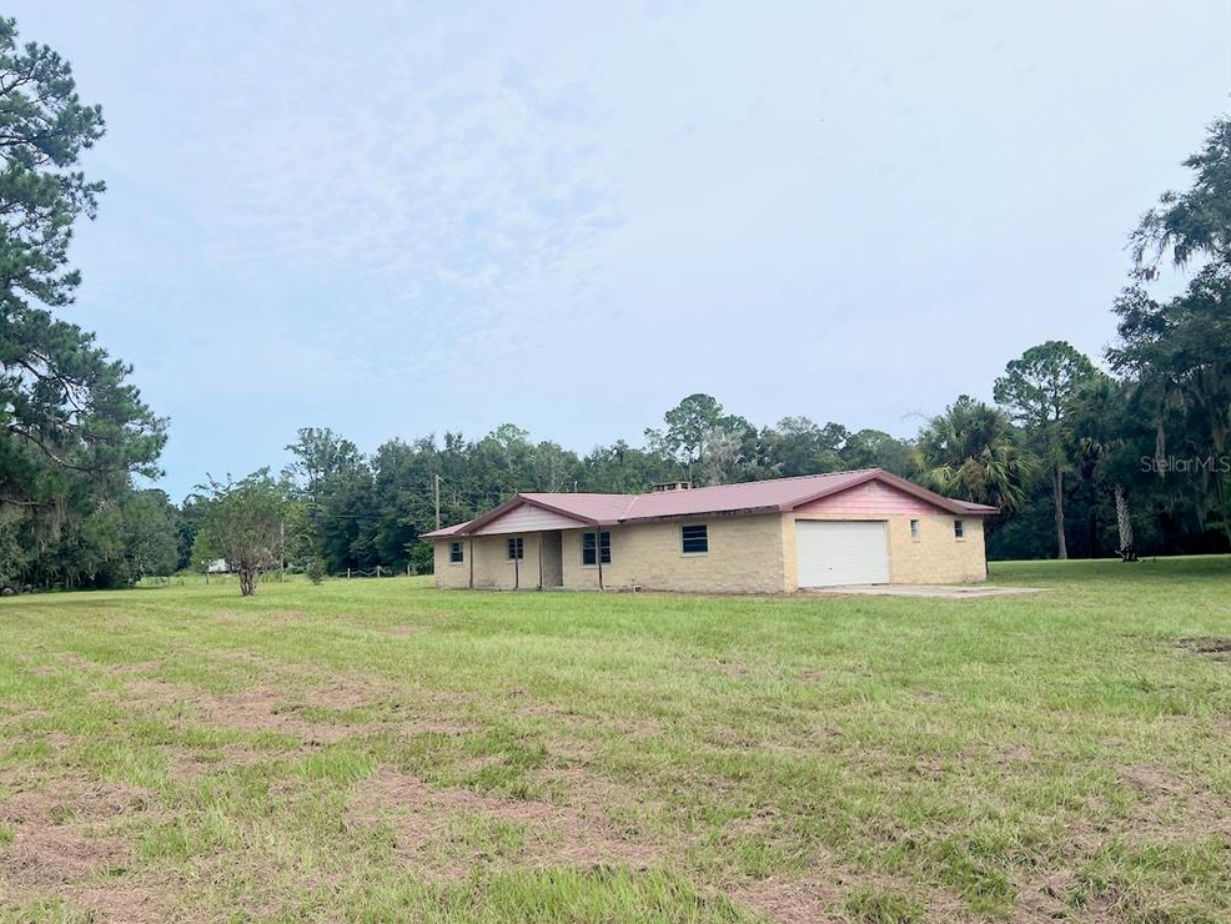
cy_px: 463
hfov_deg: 65.3
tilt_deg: +5.4
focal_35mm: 27
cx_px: 596
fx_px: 960
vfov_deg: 51.4
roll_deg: +1.7
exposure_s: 1/4630
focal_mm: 5.7
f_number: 1.5
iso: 50
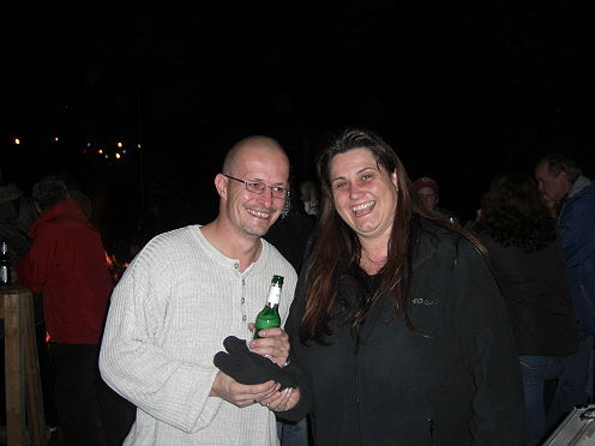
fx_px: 653
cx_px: 298
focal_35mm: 38
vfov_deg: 37.7
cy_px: 223
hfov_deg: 49.0
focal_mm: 7.9
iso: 200
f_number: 2.8
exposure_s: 1/60
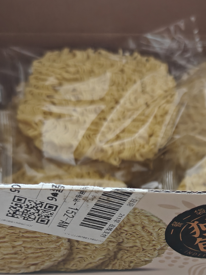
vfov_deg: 34.1
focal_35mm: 55
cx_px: 177
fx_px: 436
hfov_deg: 25.9
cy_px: 212
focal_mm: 6.06
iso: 1250
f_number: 1.6
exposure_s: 1/80
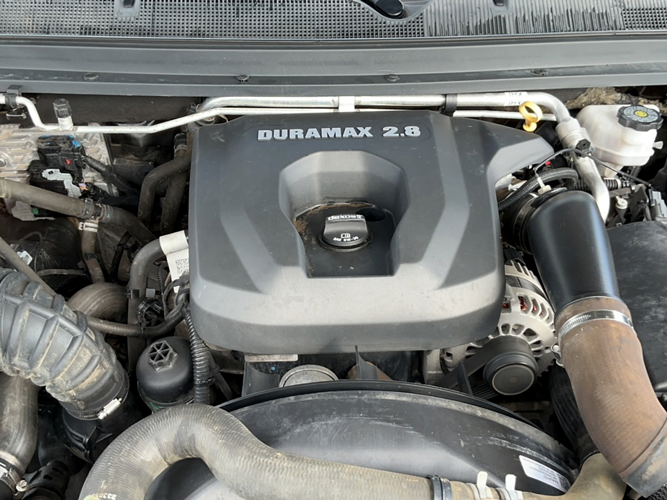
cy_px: 250
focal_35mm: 30
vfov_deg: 46.8
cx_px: 334
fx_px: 578
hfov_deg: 60.0
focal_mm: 3
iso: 20
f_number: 1.8
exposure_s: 1/60
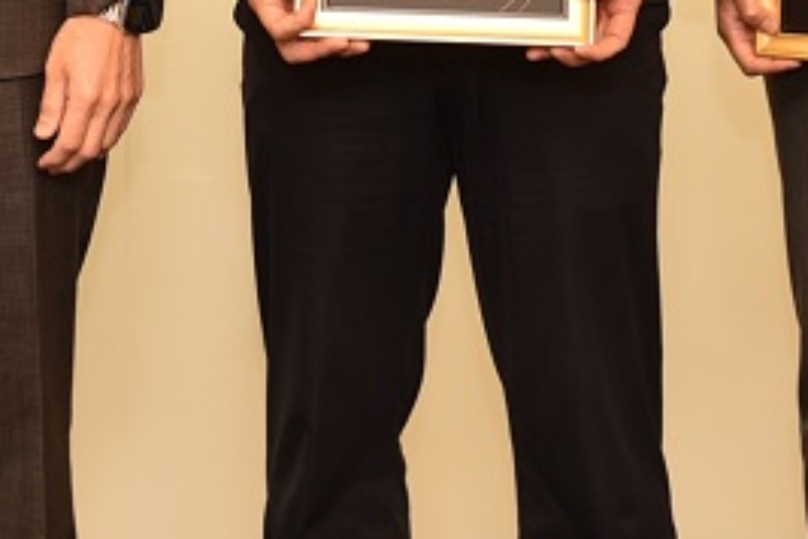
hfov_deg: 11.8
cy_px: -285
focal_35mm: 174
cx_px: 218
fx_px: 3905
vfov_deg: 7.7
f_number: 2.8
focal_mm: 31
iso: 200
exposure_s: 1/80
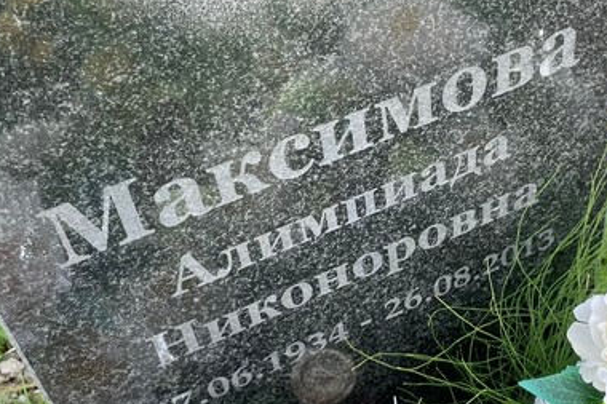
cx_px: 401
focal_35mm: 57
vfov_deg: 23.7
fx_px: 961
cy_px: 227
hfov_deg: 34.8
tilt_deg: -49.1
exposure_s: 1/500
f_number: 1.6
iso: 32
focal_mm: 4.2
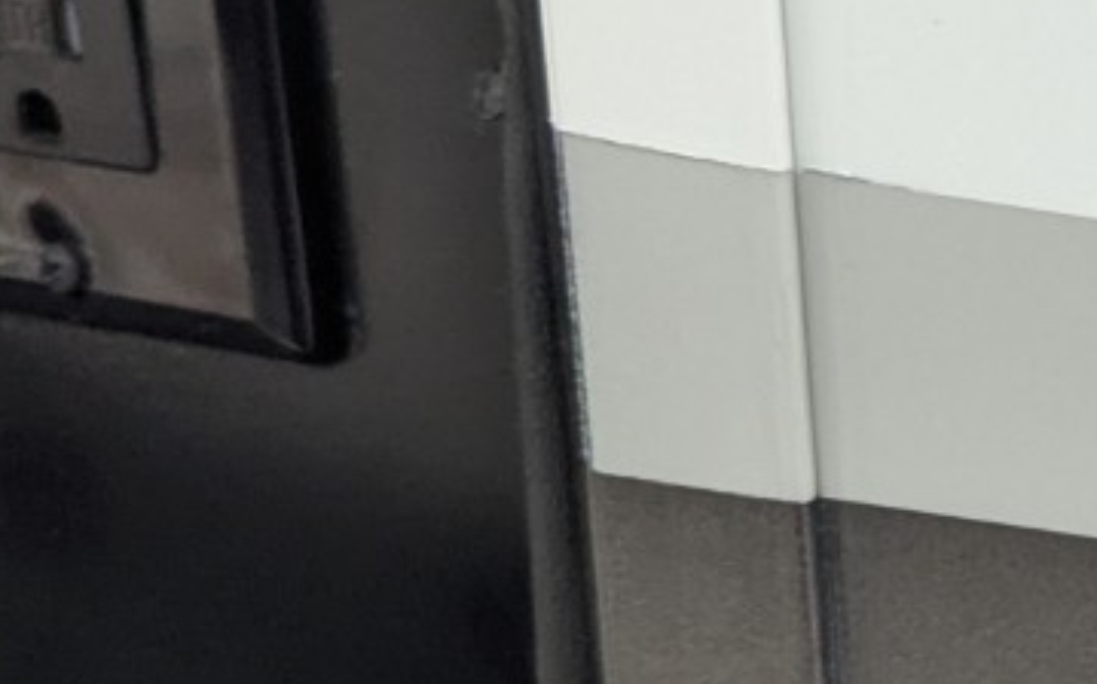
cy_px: 275
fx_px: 2958
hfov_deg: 18.4
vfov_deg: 13.2
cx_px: 1701
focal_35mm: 99
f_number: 1.85
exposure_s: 1/120
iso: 750
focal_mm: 6.81
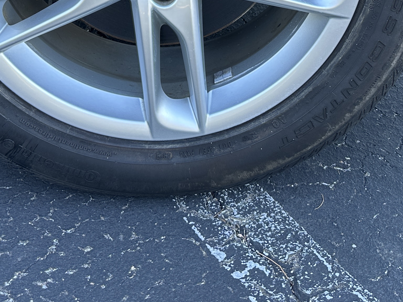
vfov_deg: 21.2
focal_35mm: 63
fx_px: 733
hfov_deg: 30.7
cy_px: -89
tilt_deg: -16.7
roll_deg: -2.0
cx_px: 210
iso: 64
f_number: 1.78
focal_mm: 6.86
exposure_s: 1/121
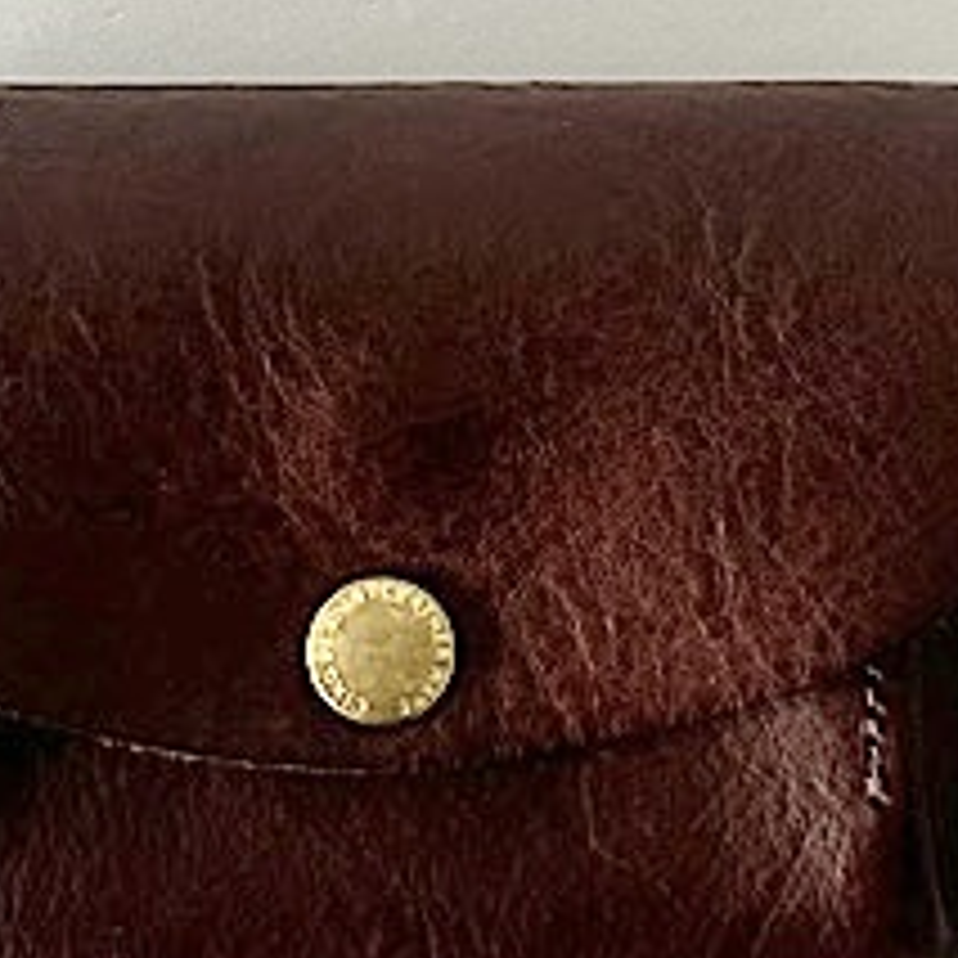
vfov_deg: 12.6
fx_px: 4321
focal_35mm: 138
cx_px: 382
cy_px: 351
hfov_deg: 12.6
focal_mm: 5.7
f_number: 1.5
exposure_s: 1/60
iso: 200
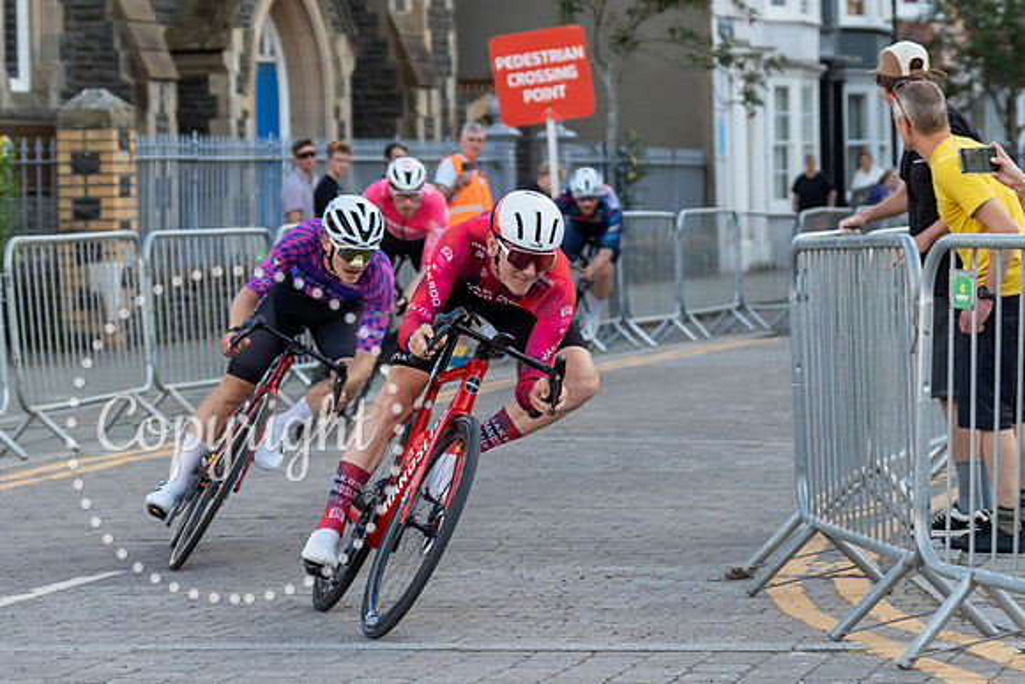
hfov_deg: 14.3
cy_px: 449
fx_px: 4089
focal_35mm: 144
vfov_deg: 9.6
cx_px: 581
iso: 500
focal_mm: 70
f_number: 3.2
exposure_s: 1/800
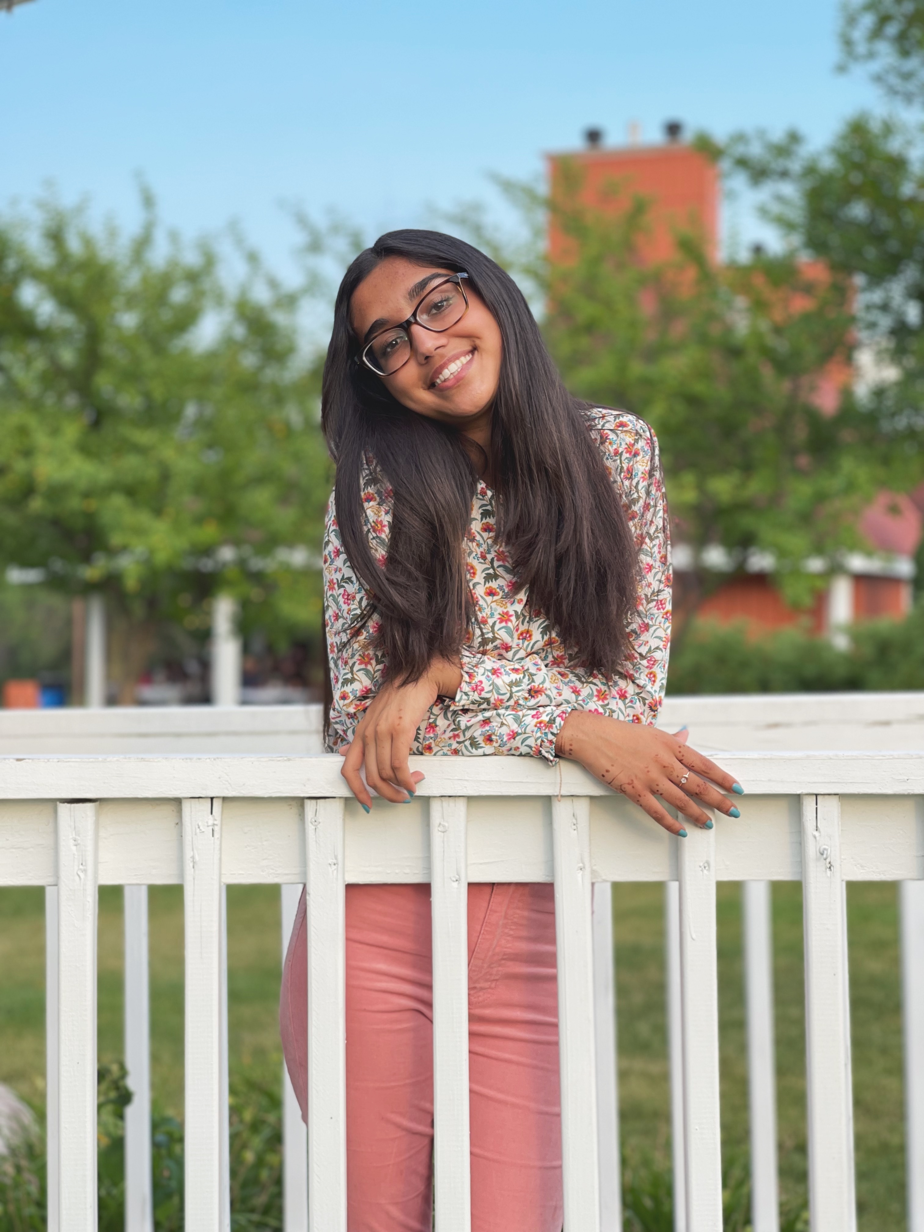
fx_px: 2278
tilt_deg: +0.9
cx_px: 462
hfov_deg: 22.9
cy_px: 616
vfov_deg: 30.3
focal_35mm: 64
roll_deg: +0.0
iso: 25
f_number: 2.2
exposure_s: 1/121
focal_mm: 7.5
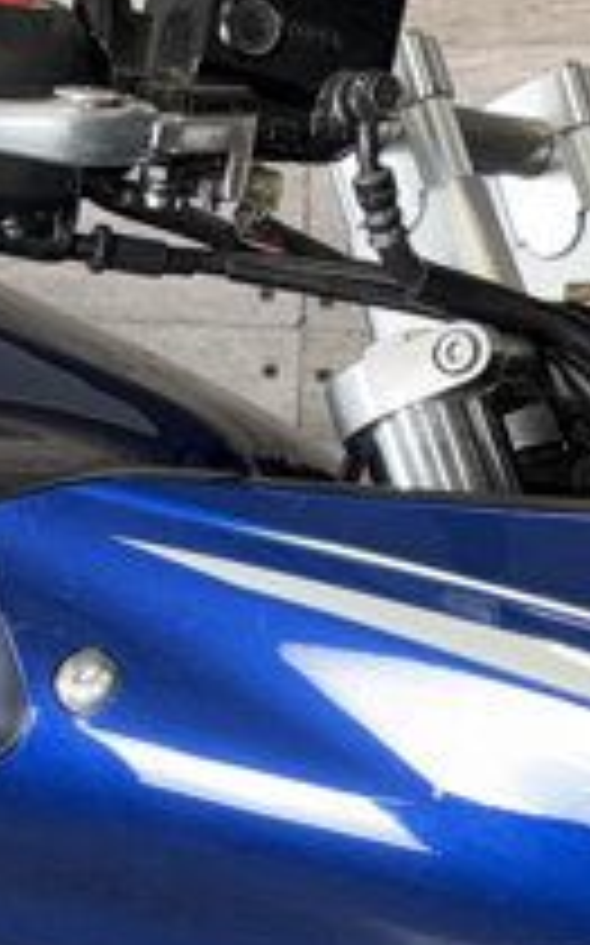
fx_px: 3195
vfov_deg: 16.7
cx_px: -198
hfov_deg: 10.3
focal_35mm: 124
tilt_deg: -10.9
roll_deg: +0.4
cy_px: 716
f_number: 1.78
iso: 64
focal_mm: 6.76
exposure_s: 1/22
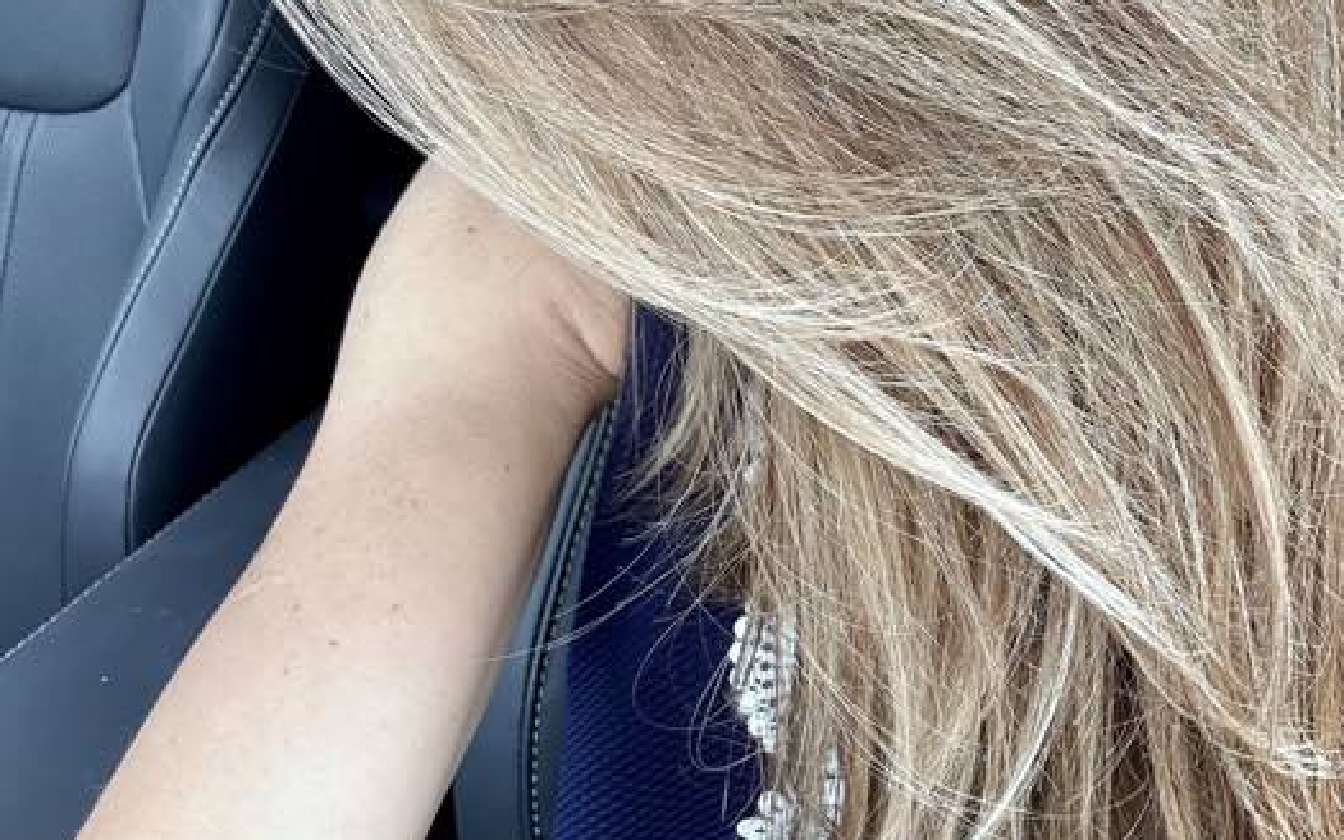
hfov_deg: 43.5
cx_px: 727
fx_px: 1685
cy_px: -41
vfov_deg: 26.2
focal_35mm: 46
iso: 20
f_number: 1.9
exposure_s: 1/121
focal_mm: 2.69
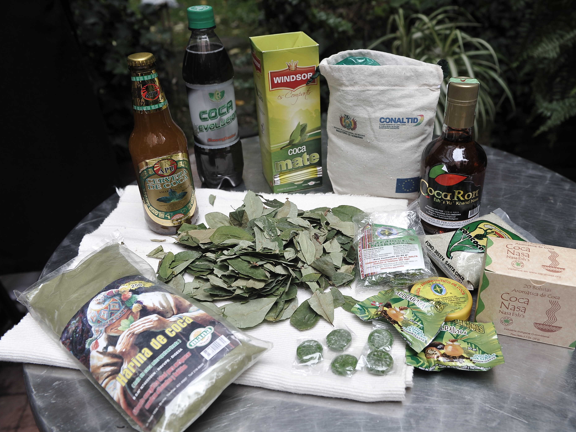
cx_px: 321
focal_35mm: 35
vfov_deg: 40.7
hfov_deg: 52.5
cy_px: 217
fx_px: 582
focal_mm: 32
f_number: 6.3
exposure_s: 1/125
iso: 400
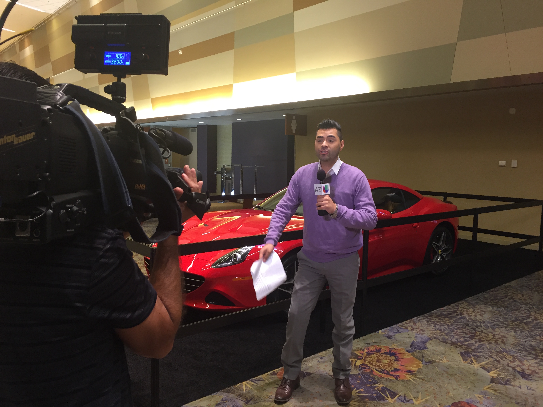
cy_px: 204
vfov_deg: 48.2
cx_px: 272
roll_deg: -1.4
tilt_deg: -5.8
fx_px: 455
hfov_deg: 61.7
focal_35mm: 29
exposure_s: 1/30
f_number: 2.2
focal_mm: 4.15
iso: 80
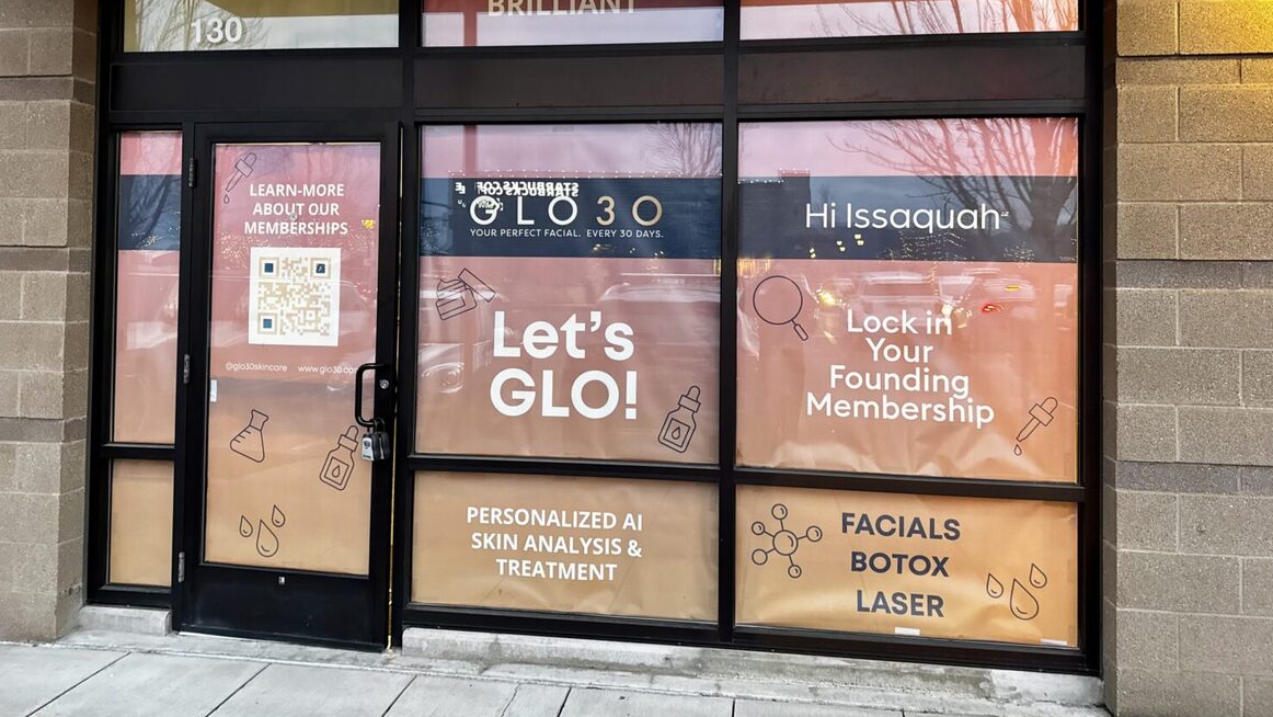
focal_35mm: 27
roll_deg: -1.3
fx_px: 912
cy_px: 251
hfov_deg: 69.9
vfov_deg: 42.4
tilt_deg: +0.3
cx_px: 632
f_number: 1.78
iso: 640
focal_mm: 6.76
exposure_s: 1/40
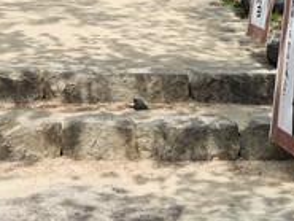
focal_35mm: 87
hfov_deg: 22.5
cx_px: 161
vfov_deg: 16.5
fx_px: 739
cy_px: -21
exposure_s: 1/1422
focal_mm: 5.4
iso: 20
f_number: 1.8
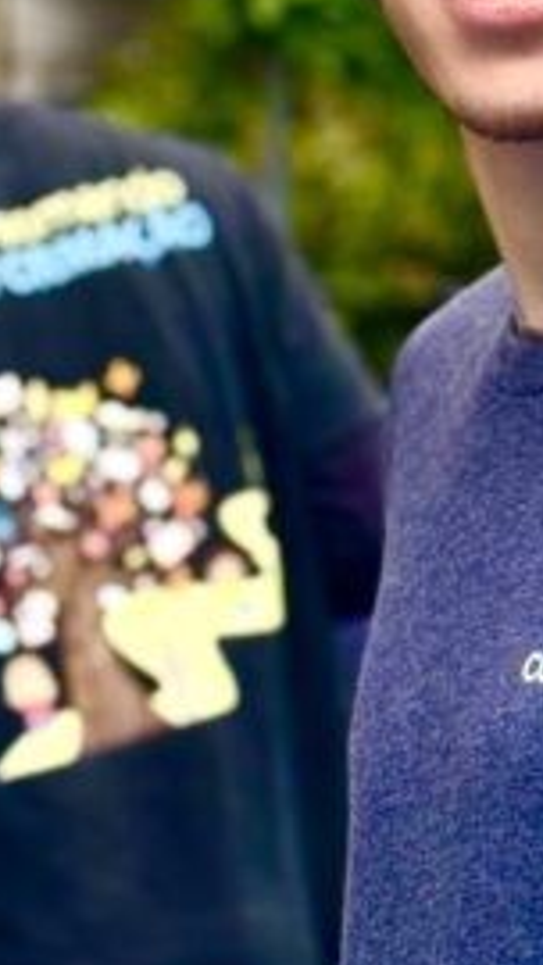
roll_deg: -0.1
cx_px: 607
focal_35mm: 198
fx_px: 5065
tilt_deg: -0.1
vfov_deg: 10.8
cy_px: 43
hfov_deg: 6.1
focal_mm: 6.76
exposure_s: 1/368
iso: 64
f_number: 1.78
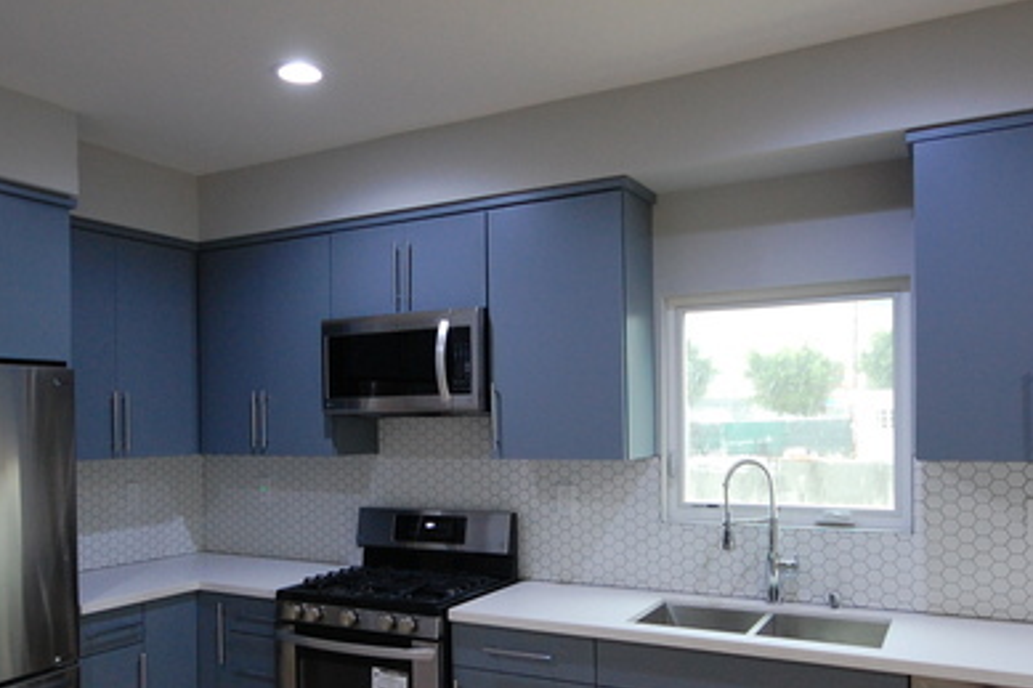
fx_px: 832
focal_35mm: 29
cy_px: 422
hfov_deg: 63.5
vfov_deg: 44.6
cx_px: 465
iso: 800
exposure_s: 1/25
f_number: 4
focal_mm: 10
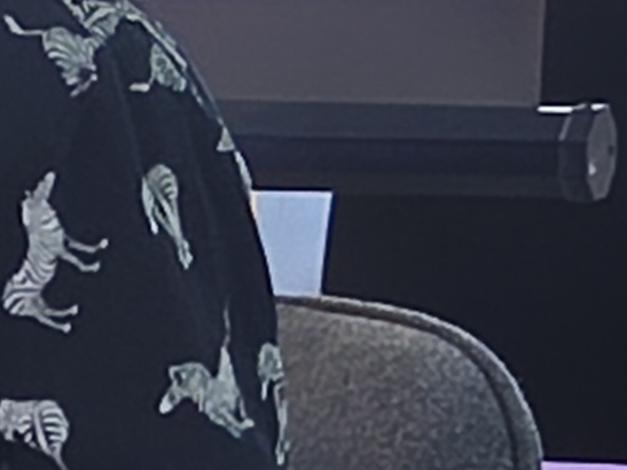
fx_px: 5541
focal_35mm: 306
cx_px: -1560
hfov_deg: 5.8
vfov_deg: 4.8
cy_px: 714
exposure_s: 1/50
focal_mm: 6.18
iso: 800
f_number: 1.65
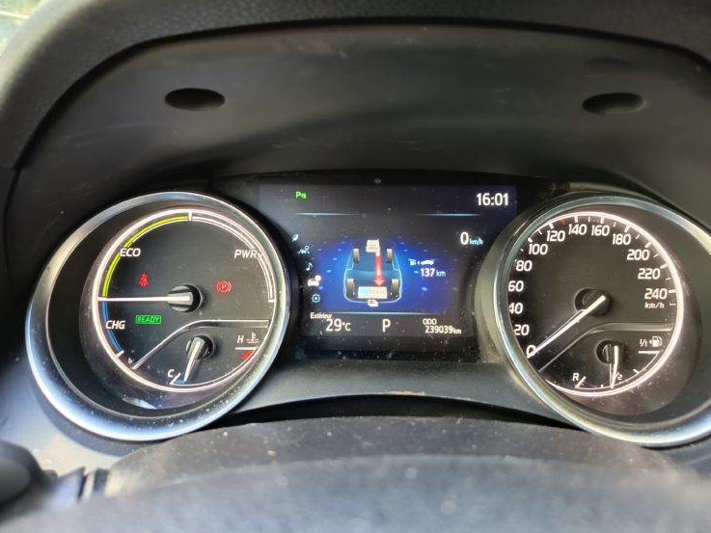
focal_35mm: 25
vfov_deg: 54.9
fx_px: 514
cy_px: 263
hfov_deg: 69.4
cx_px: 359
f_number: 1.7
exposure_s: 1/25
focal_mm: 5.24
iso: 501
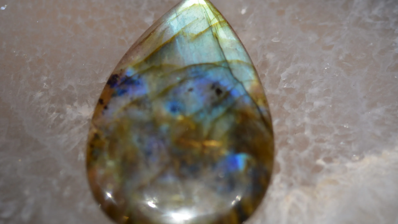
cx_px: 196
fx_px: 1800
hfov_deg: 12.6
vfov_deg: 7.1
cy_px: 119
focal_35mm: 171
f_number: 3.8
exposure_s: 1/60
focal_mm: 105
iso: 280
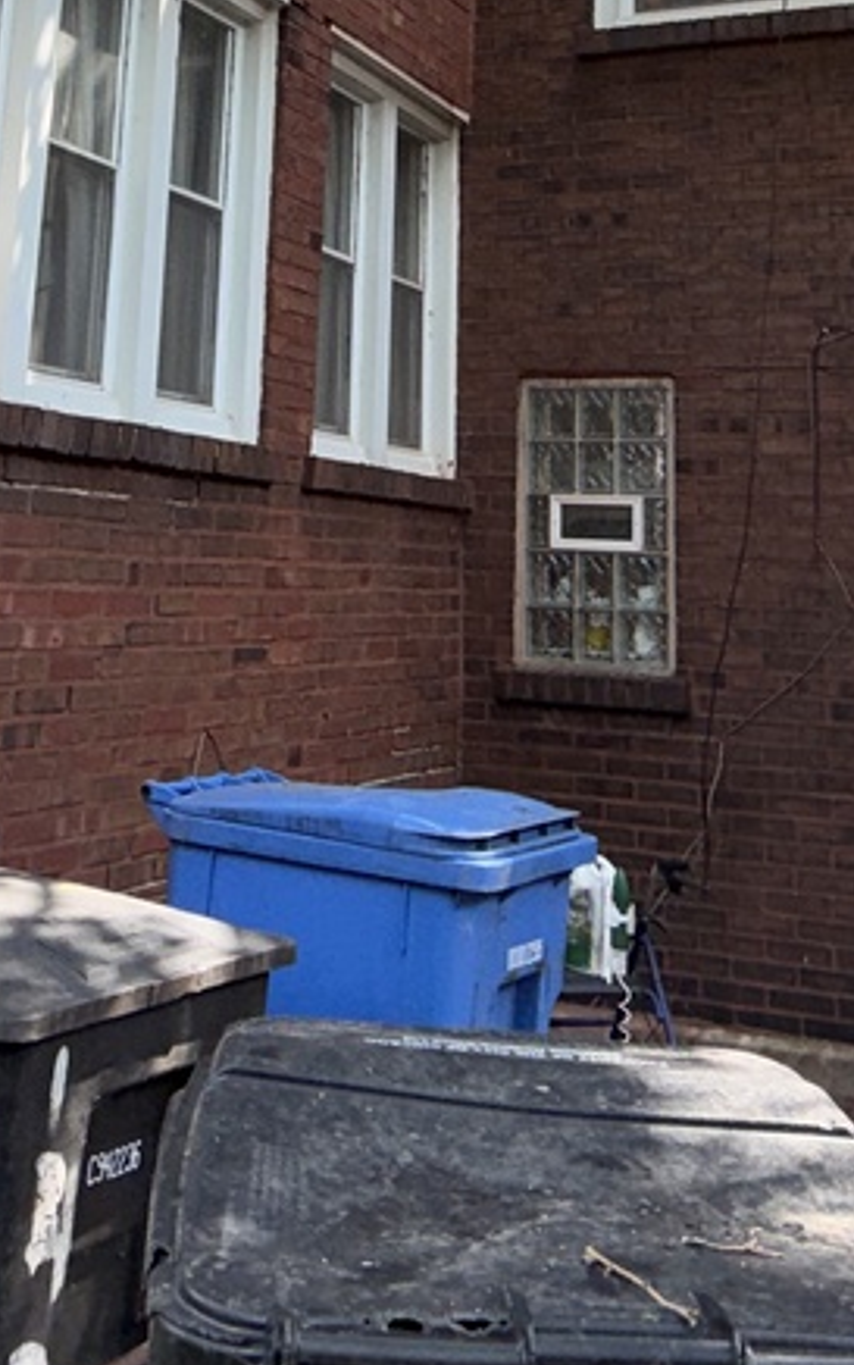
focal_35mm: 49
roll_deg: -2.0
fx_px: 1822
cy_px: 44
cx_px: 360
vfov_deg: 37.3
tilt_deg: +15.4
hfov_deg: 26.3
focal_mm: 2.22
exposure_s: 1/172
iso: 16
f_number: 2.2
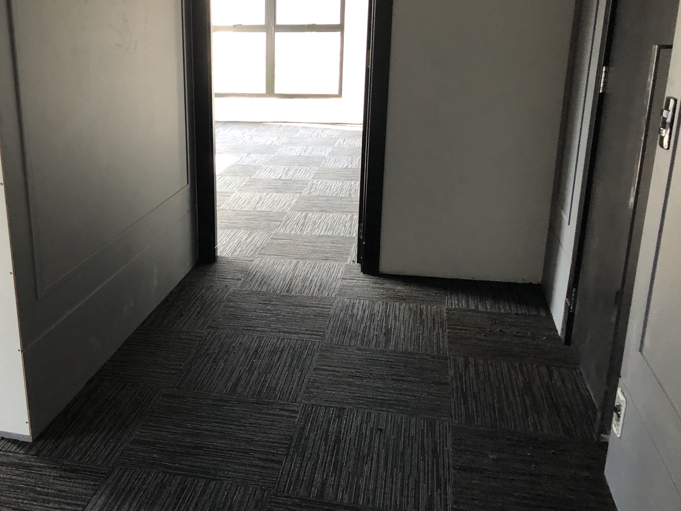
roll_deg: +0.0
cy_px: 229
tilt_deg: -15.1
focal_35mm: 37
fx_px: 728
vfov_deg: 38.6
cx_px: 234
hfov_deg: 49.4
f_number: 1.8
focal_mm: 4
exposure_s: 1/15
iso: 100
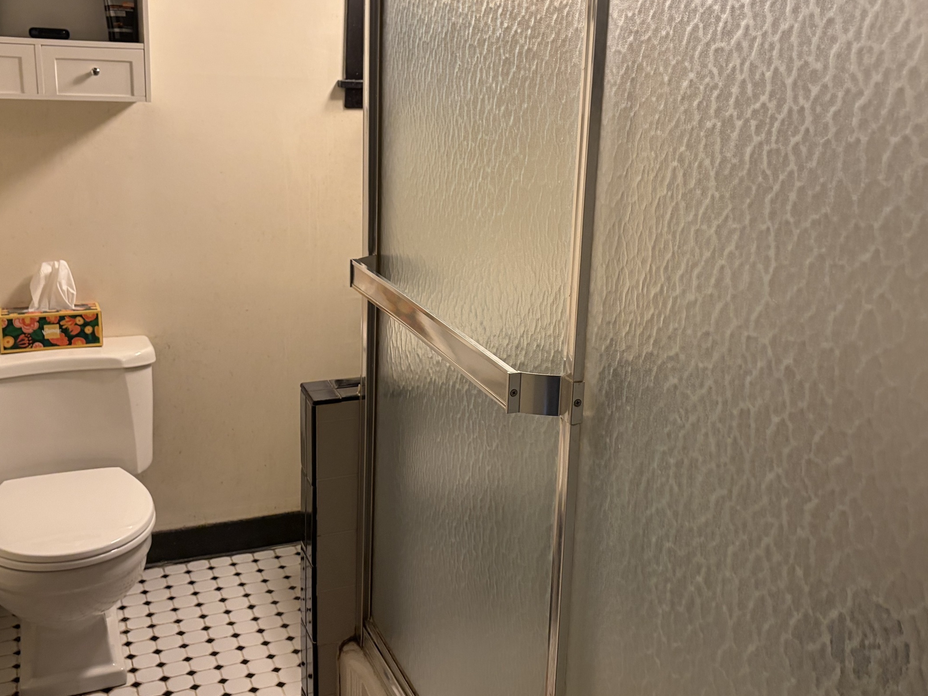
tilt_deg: -12.8
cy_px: 314
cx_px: 500
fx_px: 1019
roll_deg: -1.9
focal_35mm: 38
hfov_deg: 48.9
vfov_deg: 37.7
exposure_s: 1/60
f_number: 1.6
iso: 250
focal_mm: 5.96
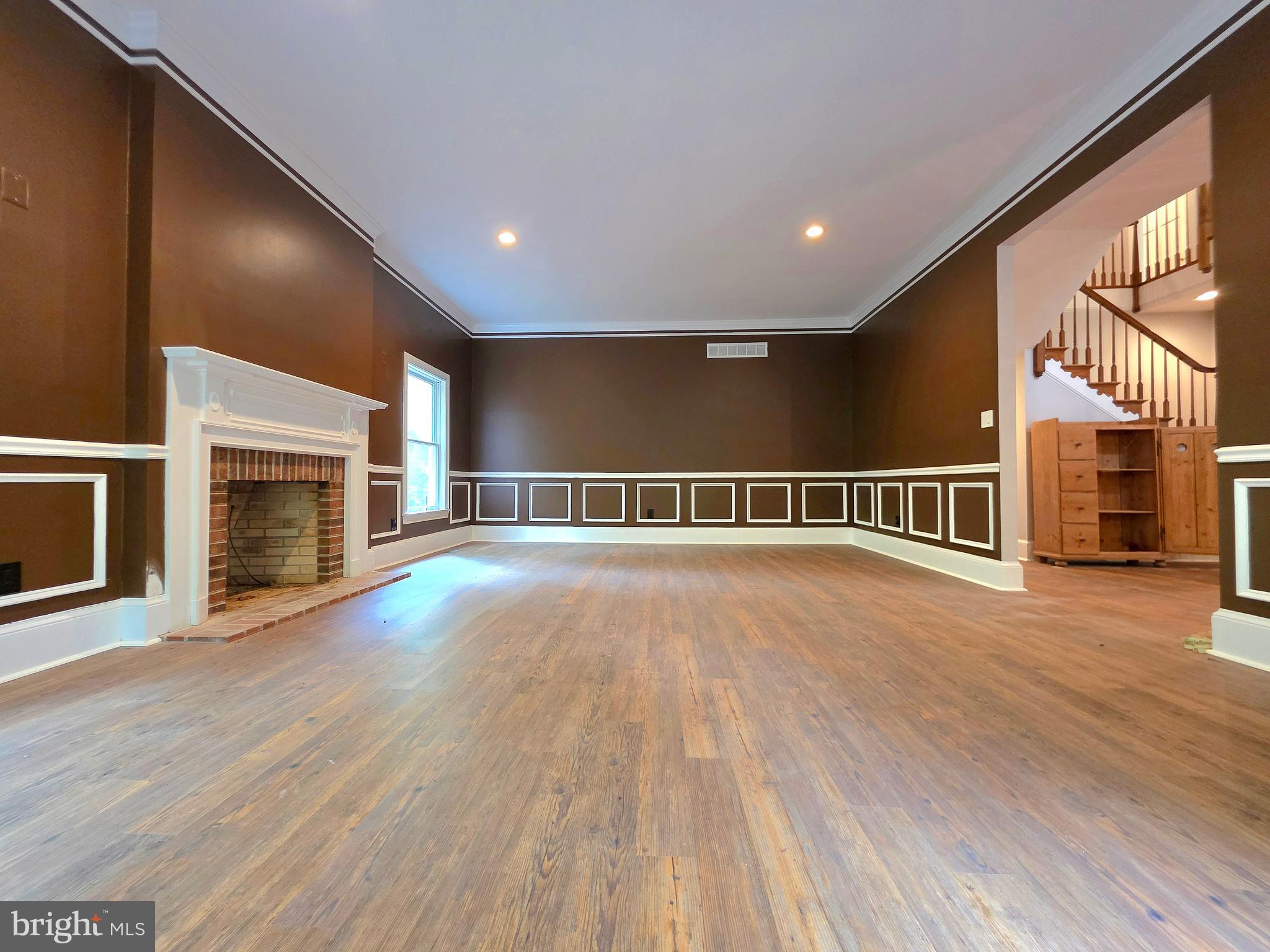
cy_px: 476
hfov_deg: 106.2
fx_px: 477
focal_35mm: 13
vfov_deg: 89.9
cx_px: 635
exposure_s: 1/60.2
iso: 500
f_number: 1.9
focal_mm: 2.2
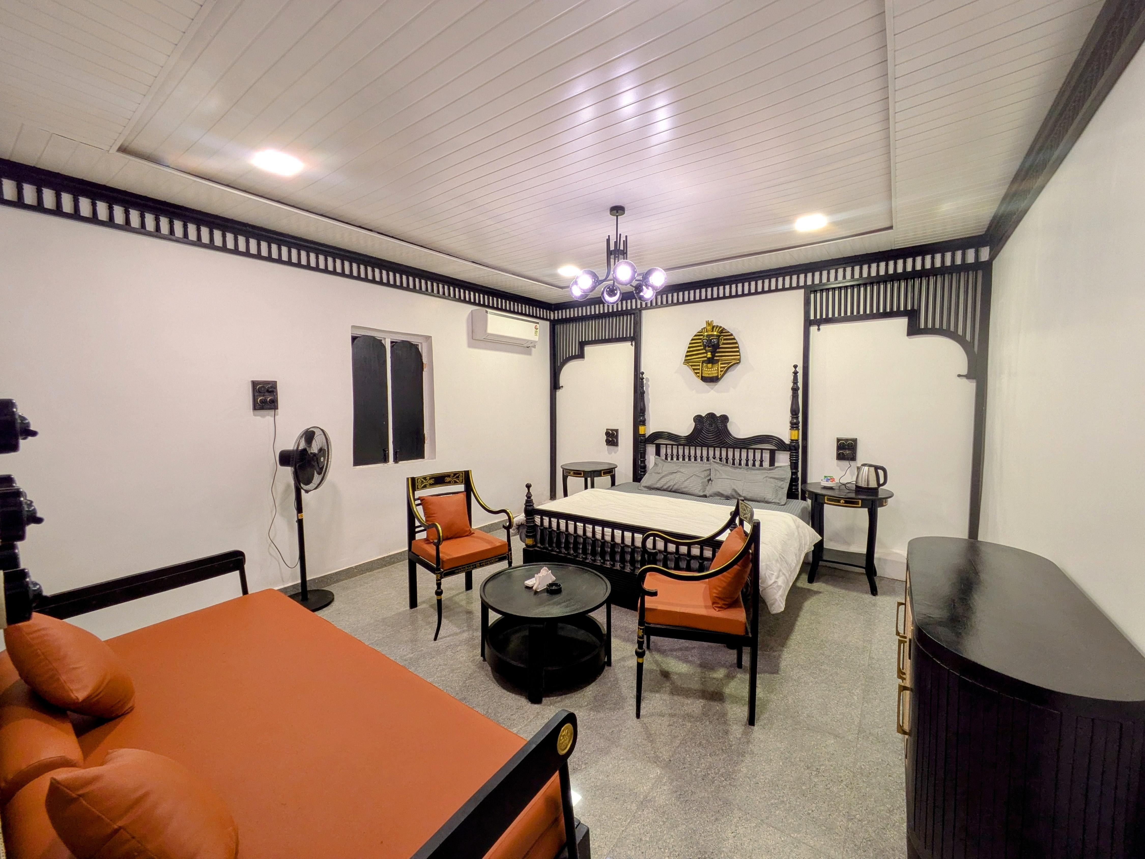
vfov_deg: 85.7
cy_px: 430
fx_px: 463
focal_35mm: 14
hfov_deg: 102.0
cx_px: 572
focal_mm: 1.83
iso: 66
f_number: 2.2
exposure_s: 1/25
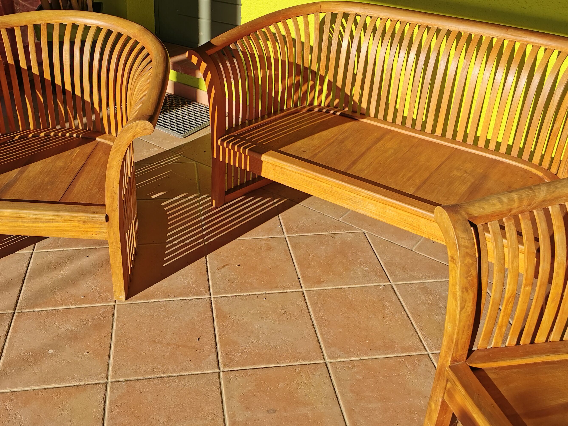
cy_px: 138
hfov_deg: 50.0
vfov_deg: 38.2
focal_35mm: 37
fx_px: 607
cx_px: 241
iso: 50
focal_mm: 5.56
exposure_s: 1/5236
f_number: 1.6
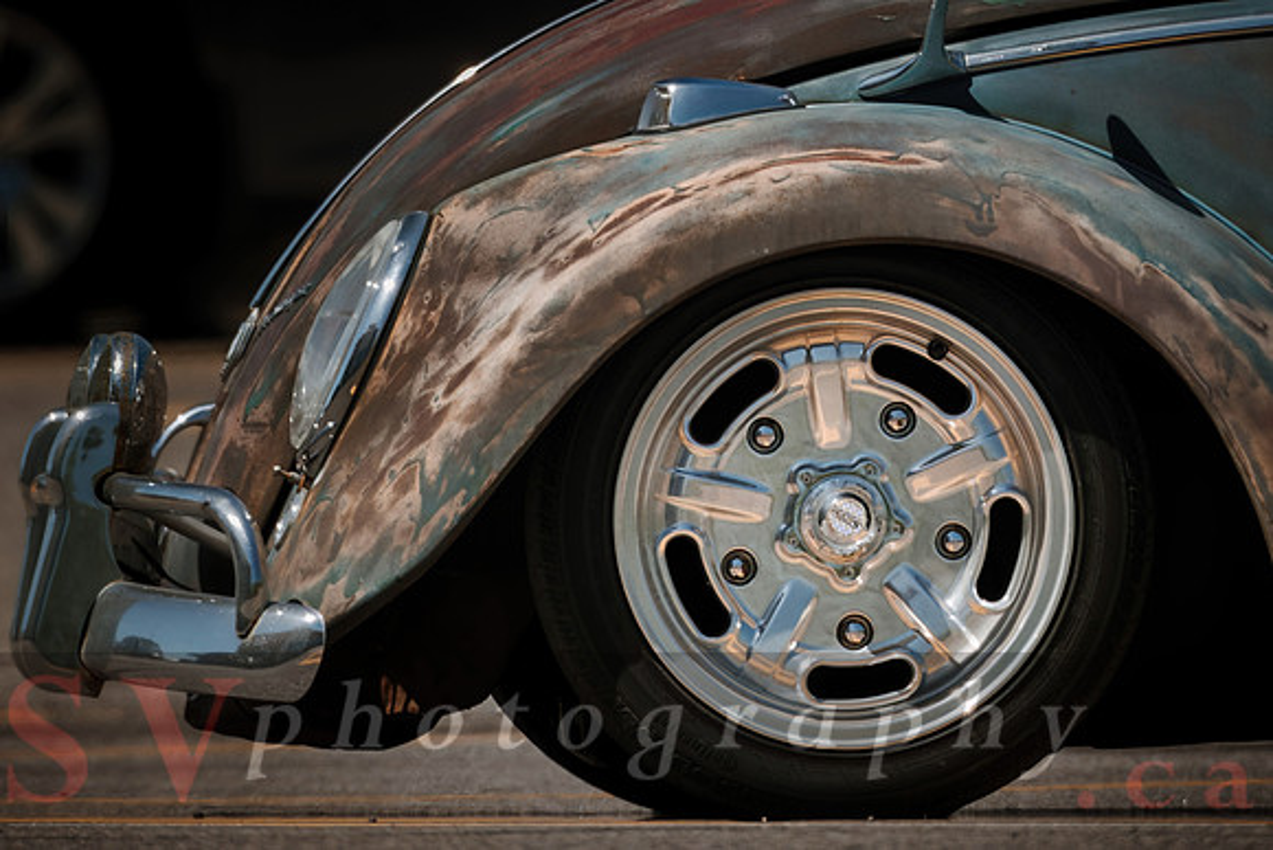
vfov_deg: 1.5
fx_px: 32865
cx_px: 636
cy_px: 425
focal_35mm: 929
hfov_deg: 2.2
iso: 125
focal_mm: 600
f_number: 8
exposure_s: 1/125
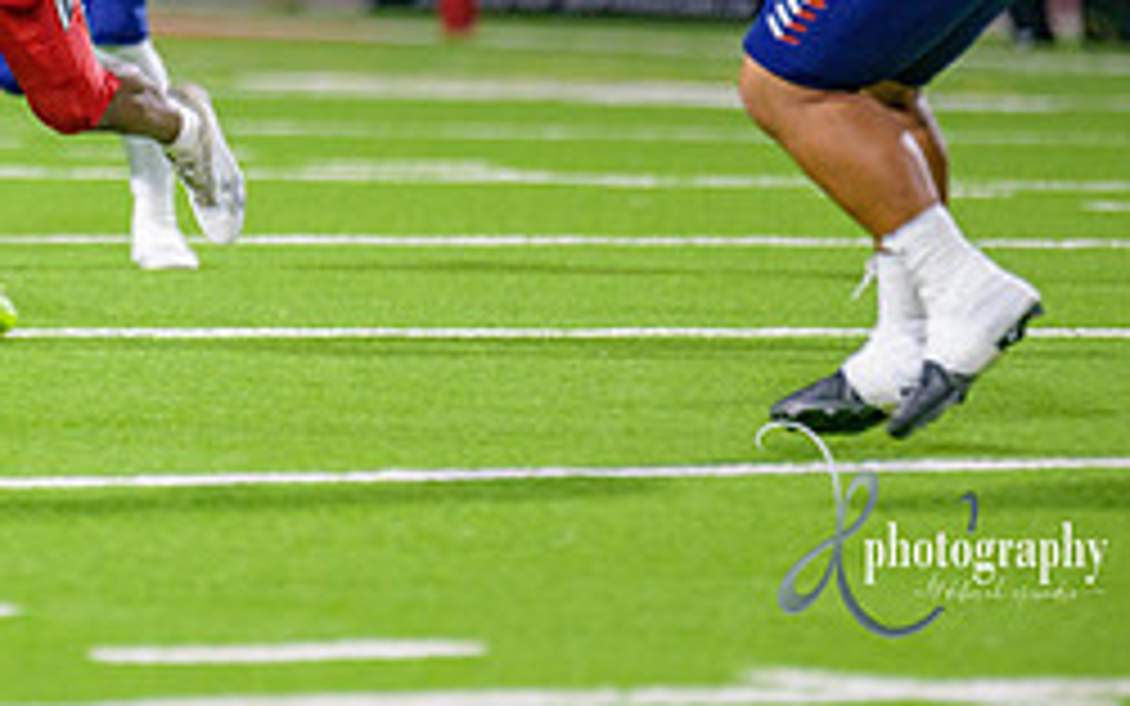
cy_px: -119
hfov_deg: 3.0
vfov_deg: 1.9
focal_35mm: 706
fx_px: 21747
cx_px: -68
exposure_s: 1/250
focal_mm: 300
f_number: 2.8
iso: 2000
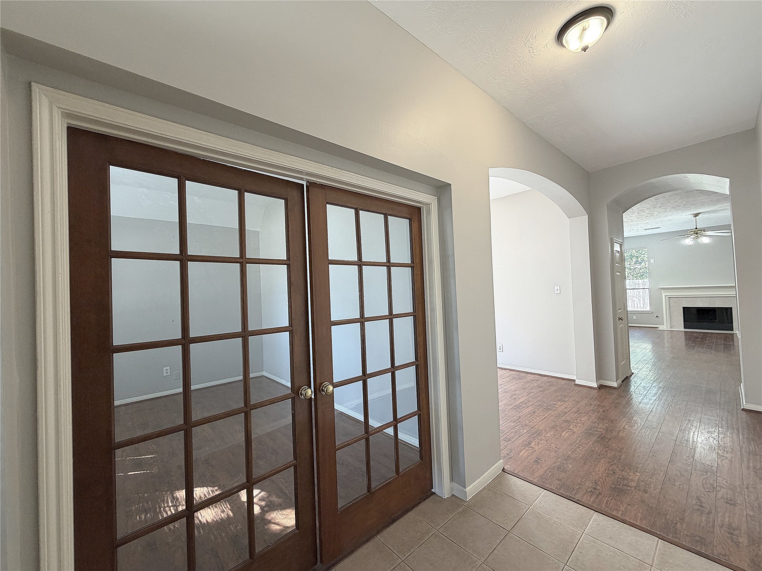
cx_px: 381
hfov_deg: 102.1
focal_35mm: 14
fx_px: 308
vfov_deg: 85.7
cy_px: 286
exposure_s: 1/60
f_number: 2.2
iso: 160
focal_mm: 2.22
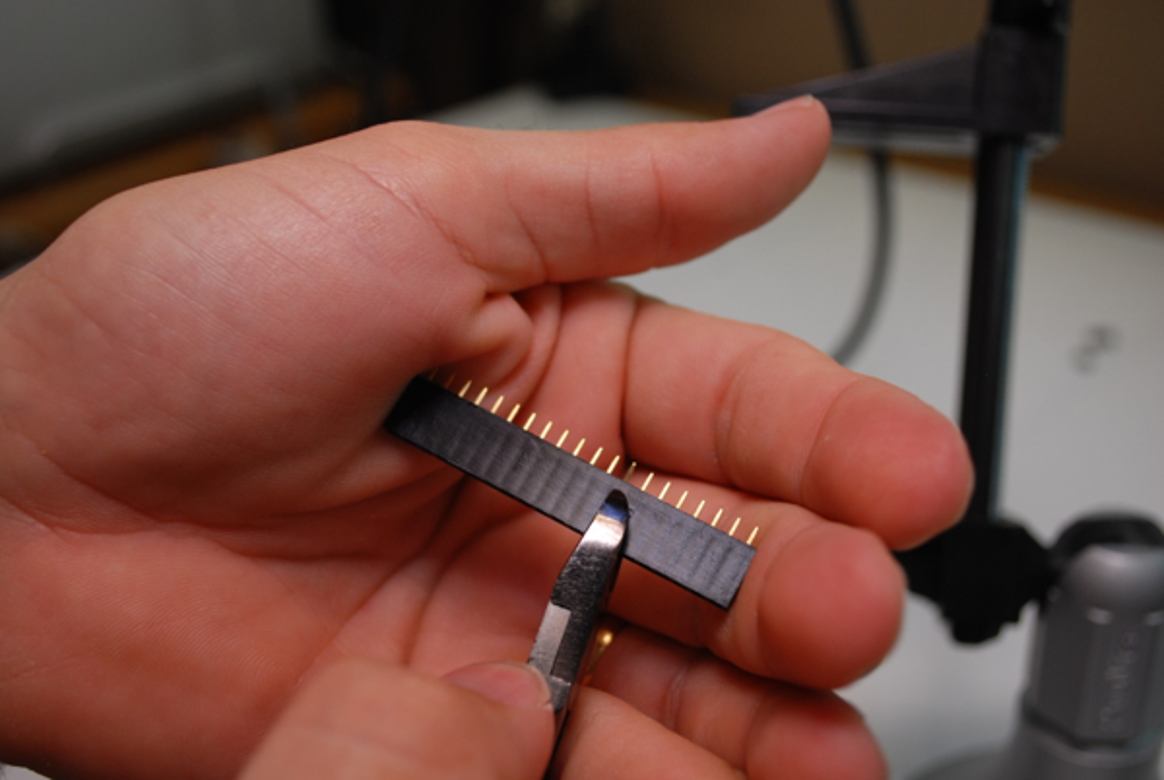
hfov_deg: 43.5
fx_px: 1457
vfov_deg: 30.0
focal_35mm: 45
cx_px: 582
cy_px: 390
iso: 200
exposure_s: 1/60
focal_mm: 30
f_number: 4.8
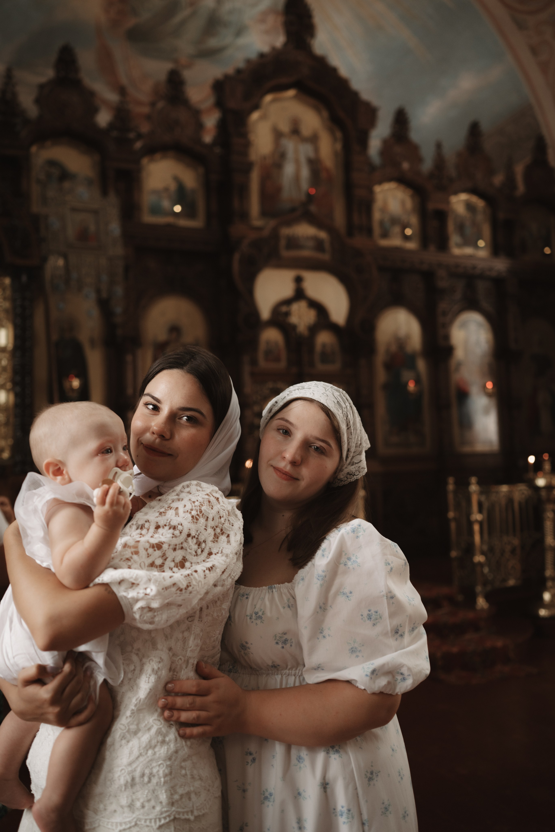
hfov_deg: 37.9
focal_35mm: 35
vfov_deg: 54.4
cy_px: 416
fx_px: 809
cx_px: 278
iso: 500
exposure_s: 1/250
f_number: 2.2
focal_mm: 35
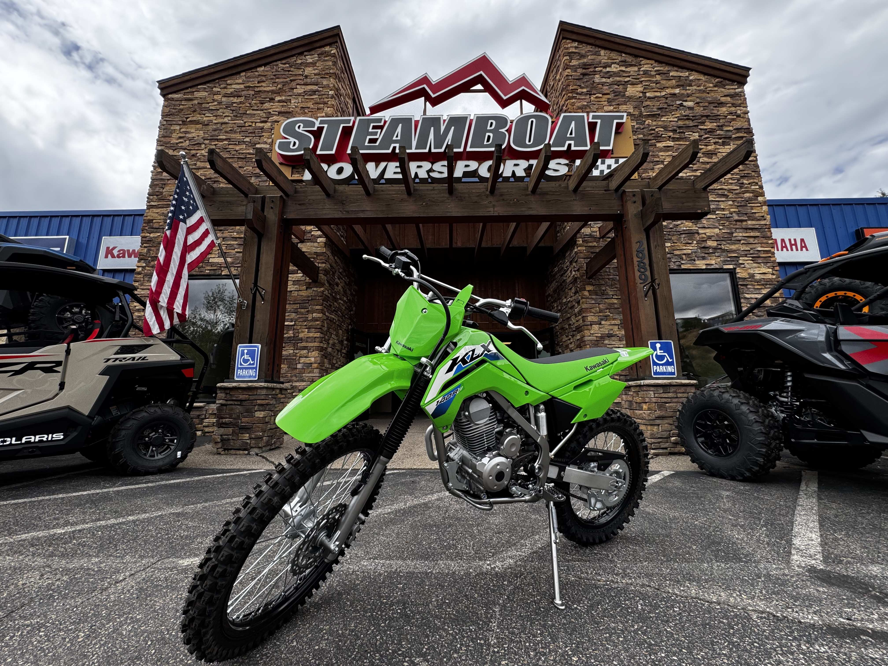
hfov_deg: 102.1
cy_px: 333
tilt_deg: +9.3
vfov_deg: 85.7
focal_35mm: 14
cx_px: 444
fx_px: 359
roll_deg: -0.1
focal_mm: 2.22
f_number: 2.2
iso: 40
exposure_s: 1/495
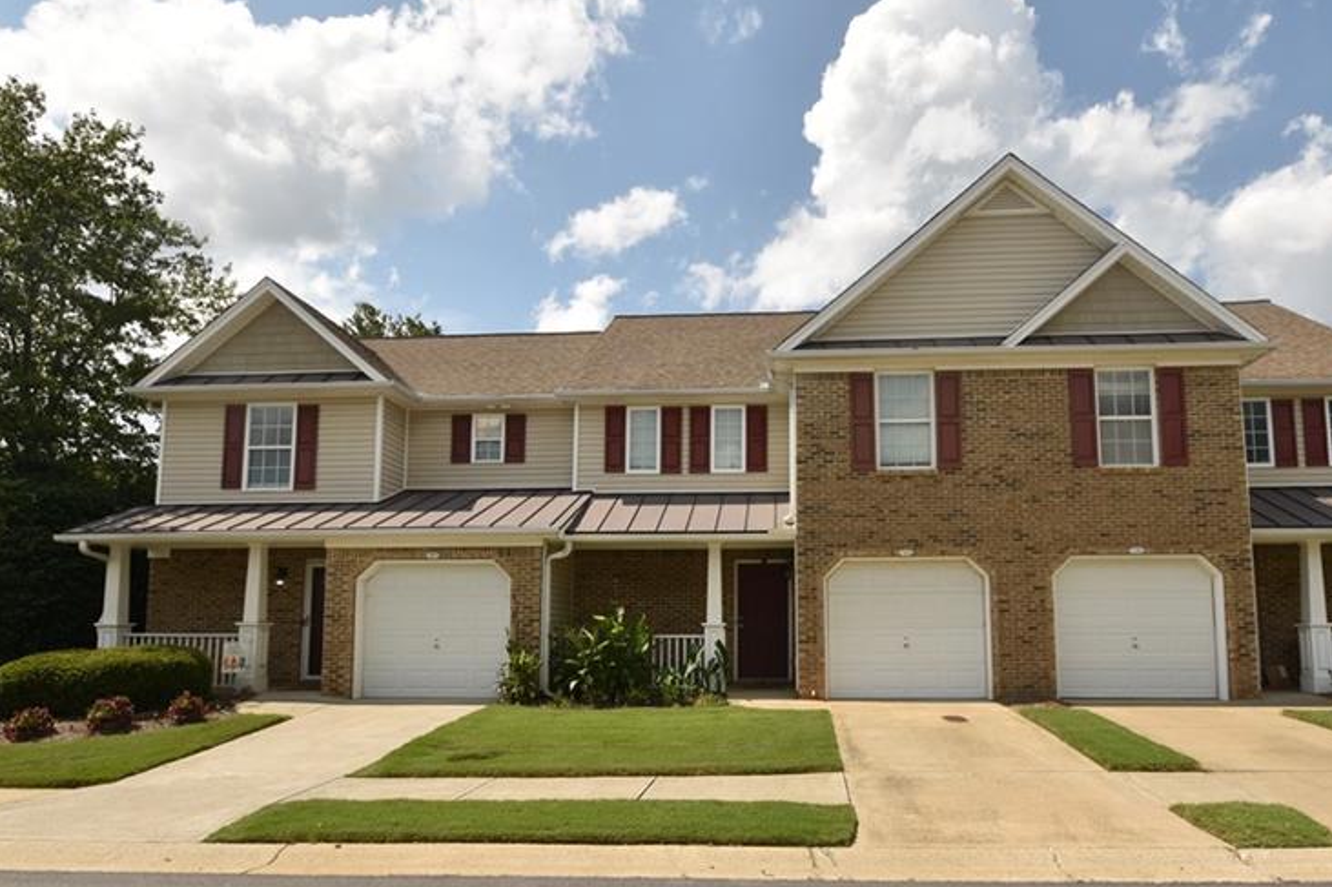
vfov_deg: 58.8
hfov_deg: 80.9
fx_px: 777
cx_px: 743
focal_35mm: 21
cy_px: 548
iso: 200
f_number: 9
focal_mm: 10
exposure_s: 1/640
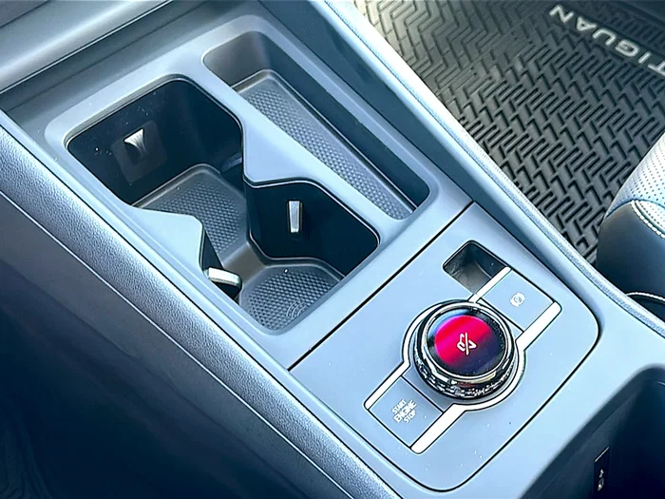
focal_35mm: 43
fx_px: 826
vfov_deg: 33.6
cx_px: 332
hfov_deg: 43.9
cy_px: 250
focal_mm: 6.86
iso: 80
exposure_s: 1/48
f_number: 1.78
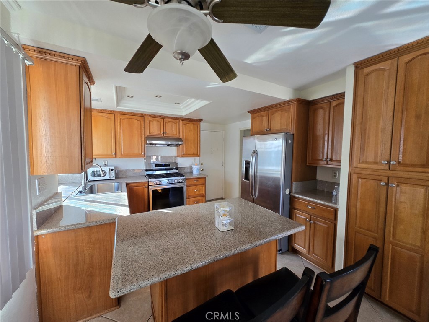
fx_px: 161
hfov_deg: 106.2
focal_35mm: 13
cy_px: 161
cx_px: 214
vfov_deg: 89.9
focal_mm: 1.7
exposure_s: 1/100
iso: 125
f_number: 2.2
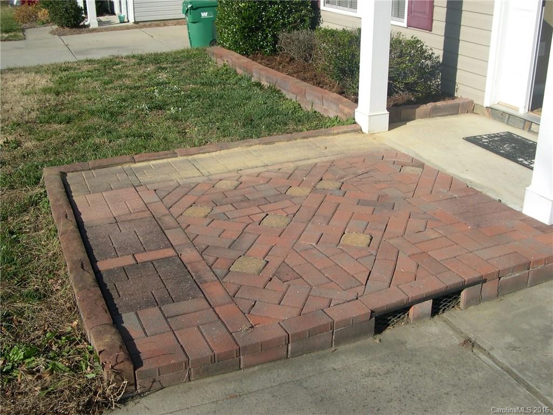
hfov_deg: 49.0
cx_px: 276
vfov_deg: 37.7
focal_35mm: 38
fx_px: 607
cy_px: 208
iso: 100
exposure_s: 1/191
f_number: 7.6
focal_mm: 8
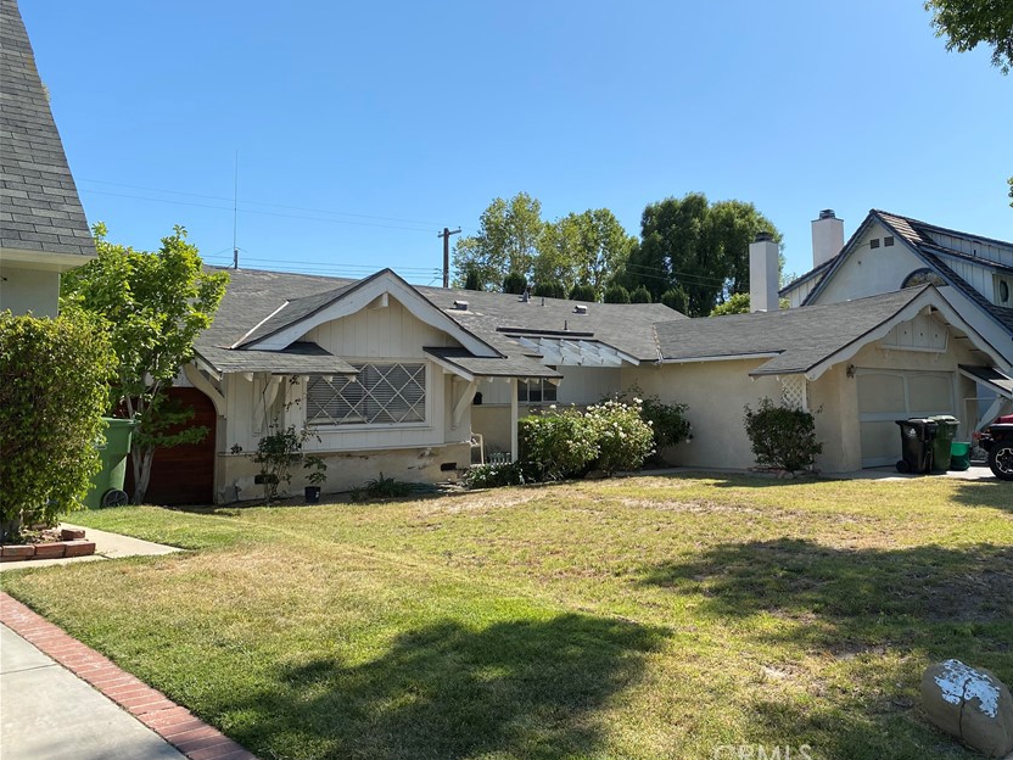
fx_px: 936
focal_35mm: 32
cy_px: 306
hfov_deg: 56.3
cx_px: 622
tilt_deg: +6.8
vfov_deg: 43.9
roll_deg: +1.1
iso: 32
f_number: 1.8
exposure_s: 1/2967
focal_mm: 4.25
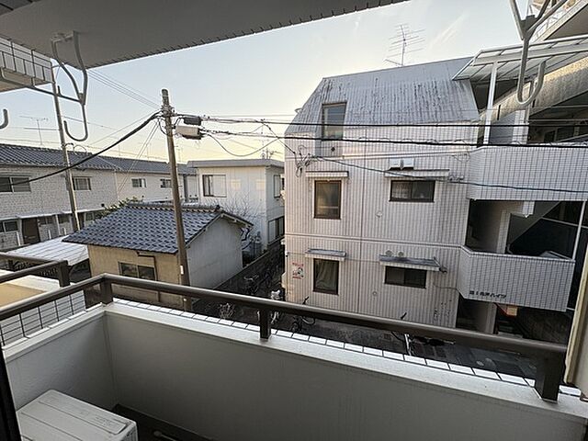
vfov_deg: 85.7
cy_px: 220
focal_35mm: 14
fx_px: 238
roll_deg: +0.4
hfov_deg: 102.1
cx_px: 294
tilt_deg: -9.0
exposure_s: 1/418
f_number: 2.2
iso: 64
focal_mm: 2.22
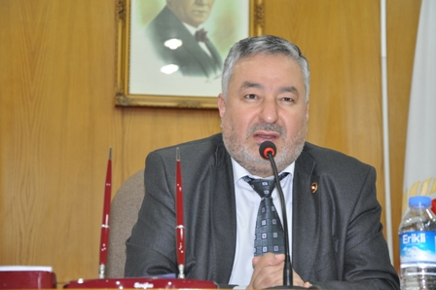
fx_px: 1198
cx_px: 218
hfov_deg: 20.6
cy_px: 145
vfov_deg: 13.8
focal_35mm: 99
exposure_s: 1/13
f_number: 5.3
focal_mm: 66
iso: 800
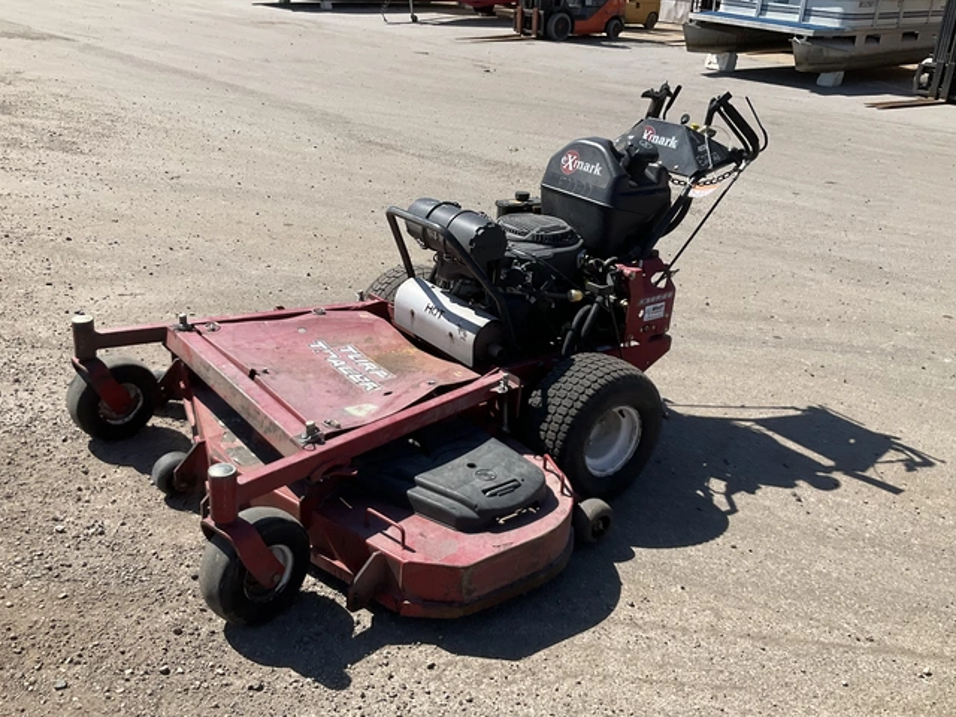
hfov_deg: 53.9
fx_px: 939
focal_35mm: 34
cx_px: 448
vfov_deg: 41.8
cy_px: 358
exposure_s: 1/1626
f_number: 1.8
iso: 25
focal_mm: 3
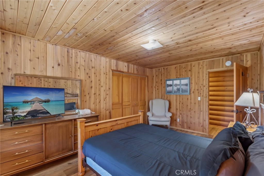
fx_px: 117
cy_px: 88
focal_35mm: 16
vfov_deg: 73.7
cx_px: 132
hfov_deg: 96.8
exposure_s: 1/5
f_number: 9
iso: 400
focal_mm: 16
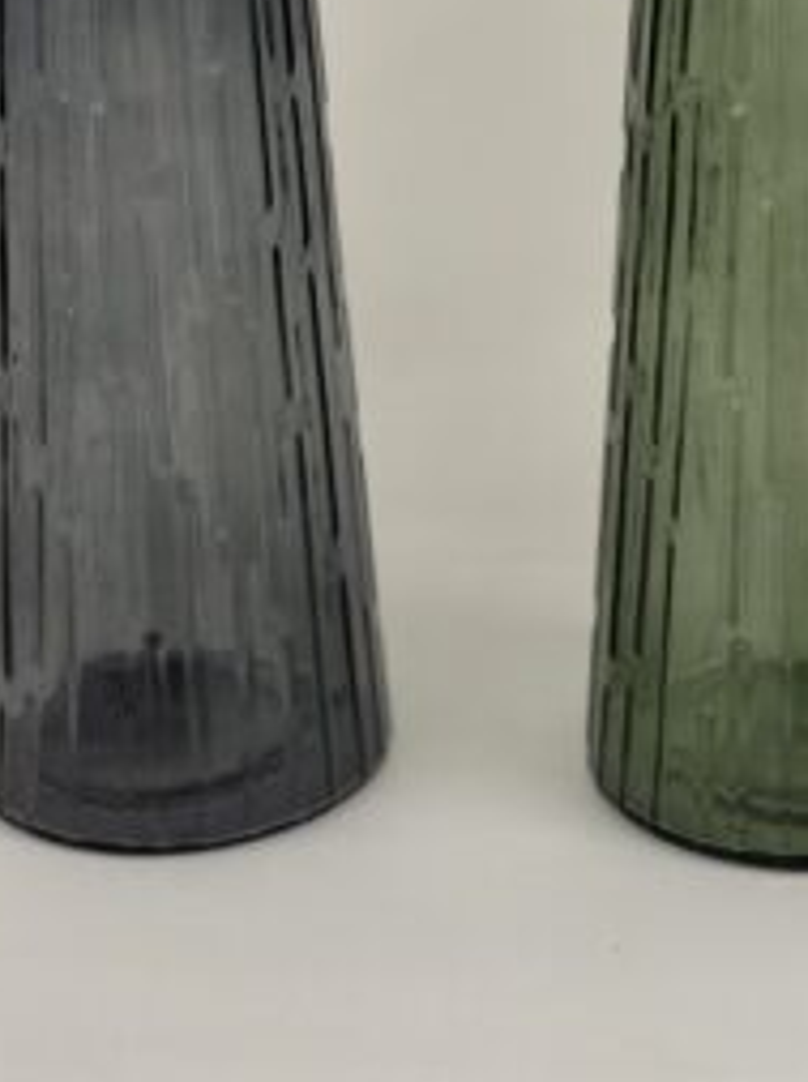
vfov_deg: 25.5
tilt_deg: -17.7
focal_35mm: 76
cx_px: 475
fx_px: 2371
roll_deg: +0.0
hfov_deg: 19.3
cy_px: 308
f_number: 1.78
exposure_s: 1/50
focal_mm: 6.76
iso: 100
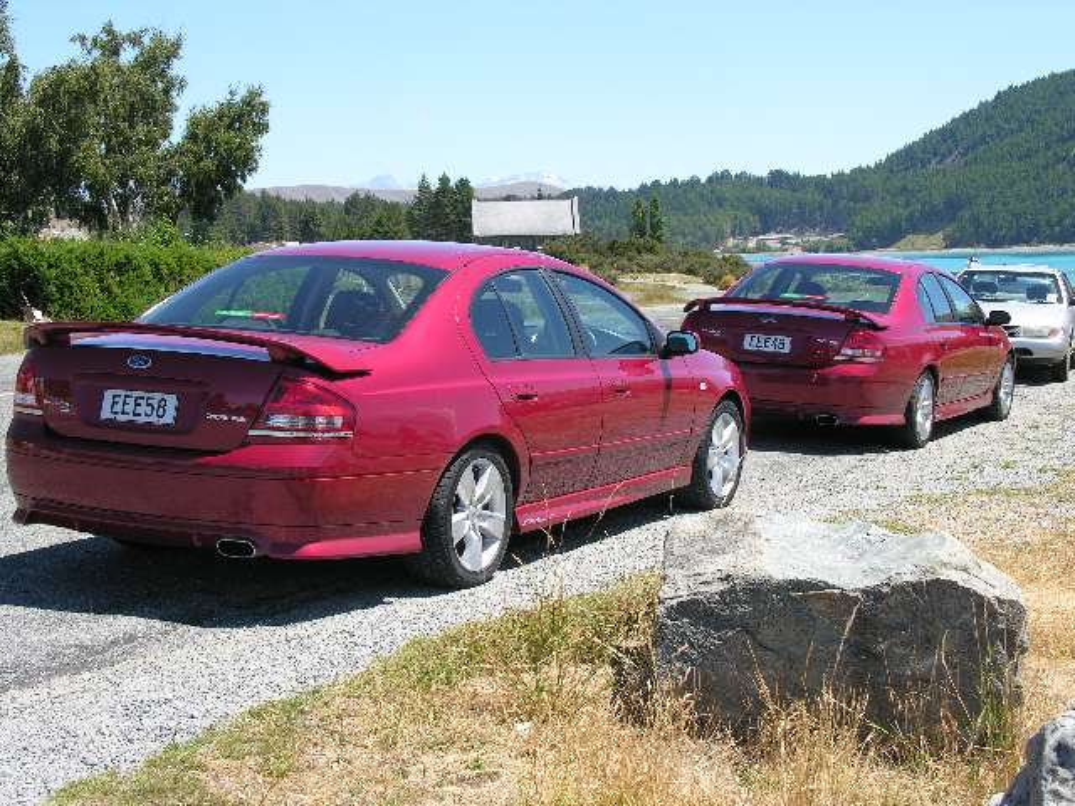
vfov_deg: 24.8
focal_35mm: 59
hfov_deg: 32.7
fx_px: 1832
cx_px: 538
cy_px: 403
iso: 50
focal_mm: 15
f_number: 5.6
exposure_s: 1/170
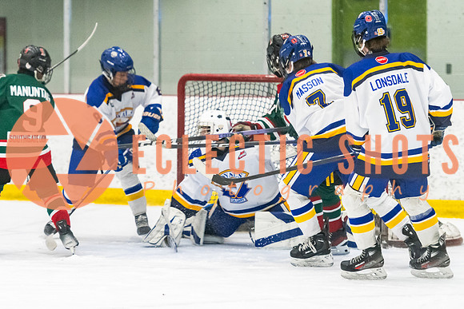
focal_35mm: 233
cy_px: 231
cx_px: 198
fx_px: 3005
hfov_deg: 8.8
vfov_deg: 5.9
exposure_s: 1/800
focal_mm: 140
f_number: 2.8
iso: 4000
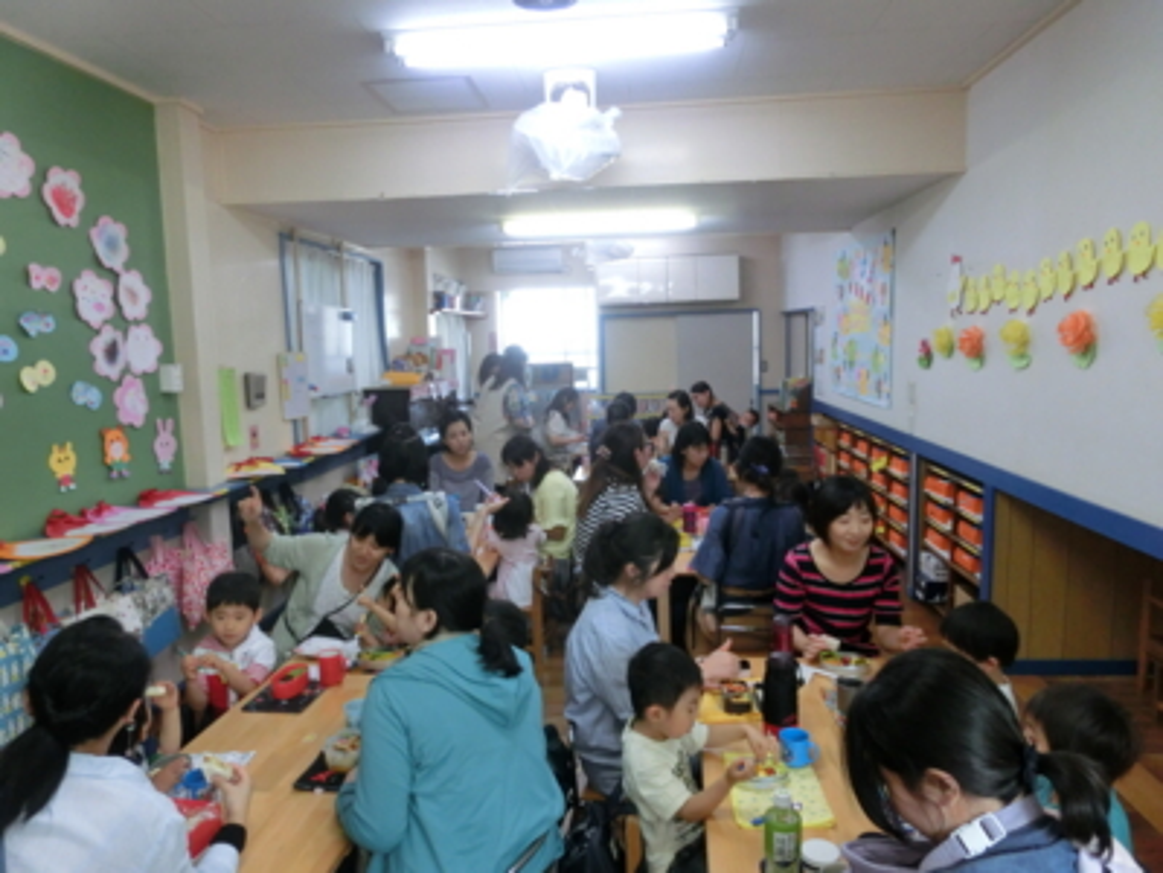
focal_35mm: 24
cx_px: 582
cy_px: 436
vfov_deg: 56.8
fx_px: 806
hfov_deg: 71.6
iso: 320
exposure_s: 1/125
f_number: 3
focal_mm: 4.24
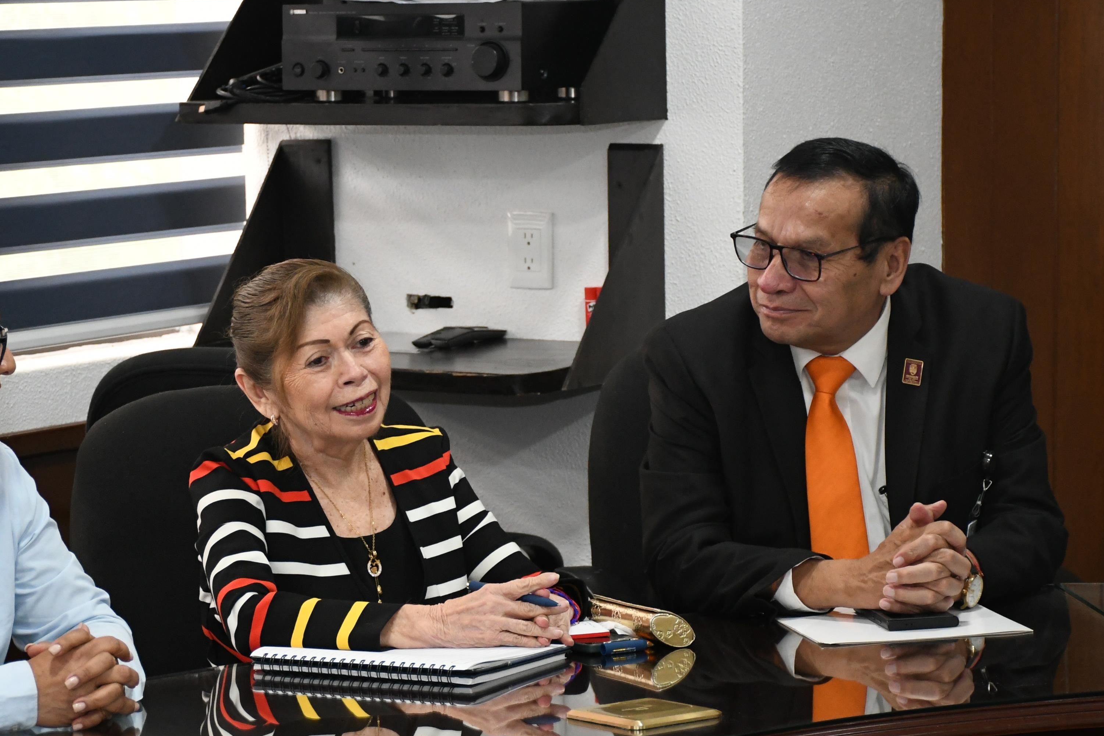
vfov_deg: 11.7
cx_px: 368
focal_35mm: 117
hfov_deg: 17.4
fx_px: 3588
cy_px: 467
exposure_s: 1/100
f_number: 4.8
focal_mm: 56
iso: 2500
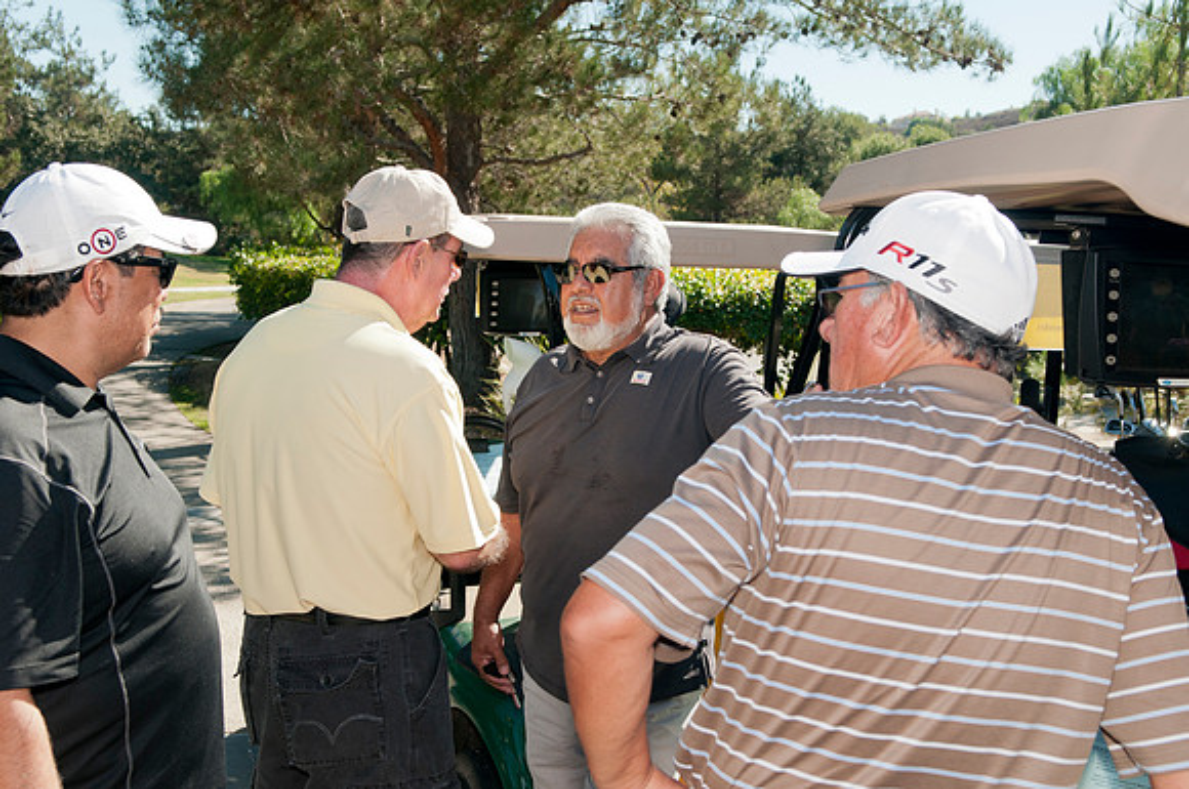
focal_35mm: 45
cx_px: 594
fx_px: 1484
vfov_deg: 29.8
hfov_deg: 43.7
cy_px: 394
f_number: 5.6
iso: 200
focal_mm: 30
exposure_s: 1/125
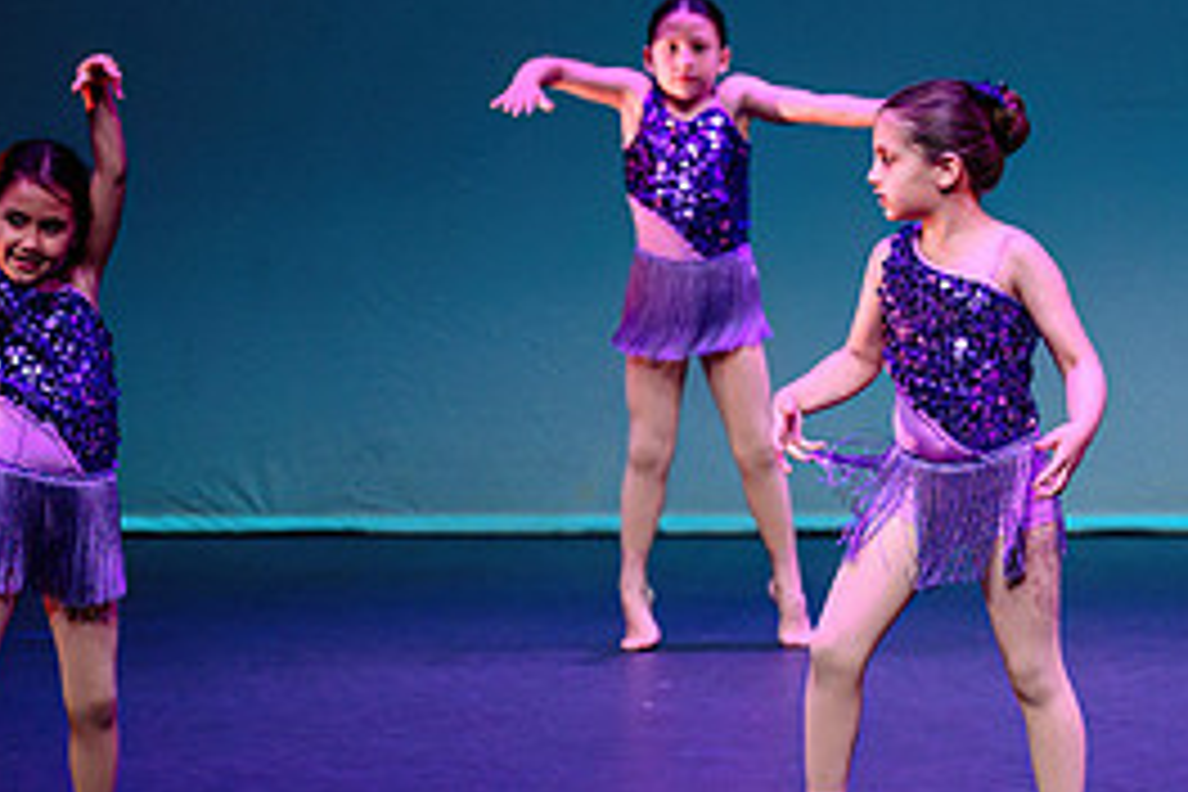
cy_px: 601
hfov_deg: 6.5
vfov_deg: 4.4
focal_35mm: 315
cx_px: 1000
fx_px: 10394
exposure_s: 1/500
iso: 1600
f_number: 2.8
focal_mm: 125
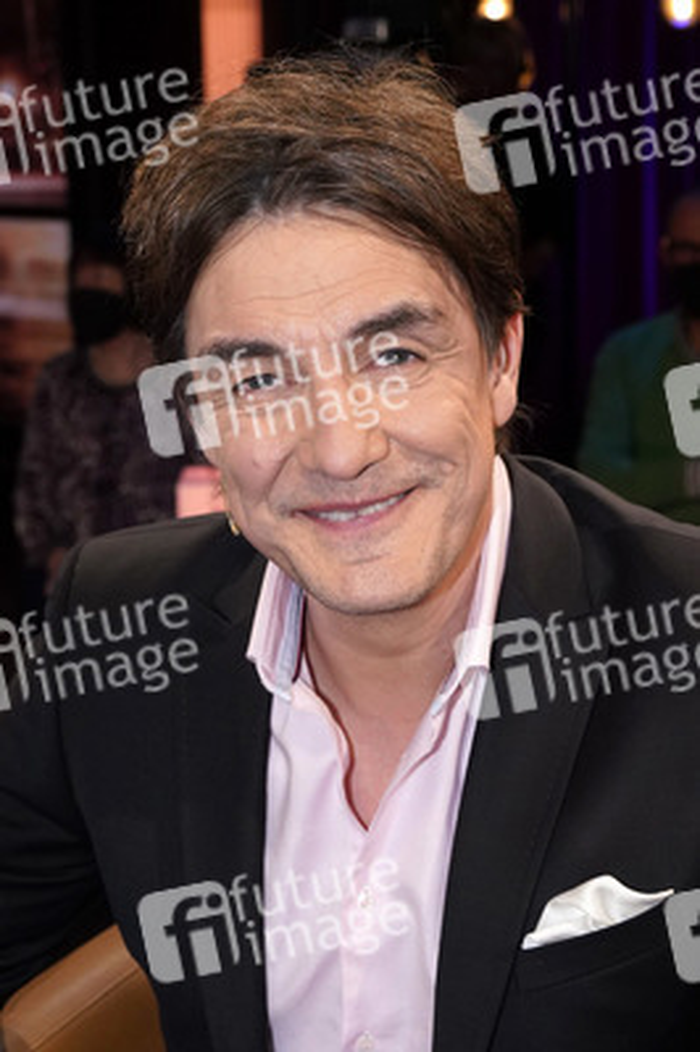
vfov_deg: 55.8
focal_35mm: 34
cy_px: 526
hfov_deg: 38.8
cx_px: 350
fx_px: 993
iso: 1600
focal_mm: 34
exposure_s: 1/125
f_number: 4.5
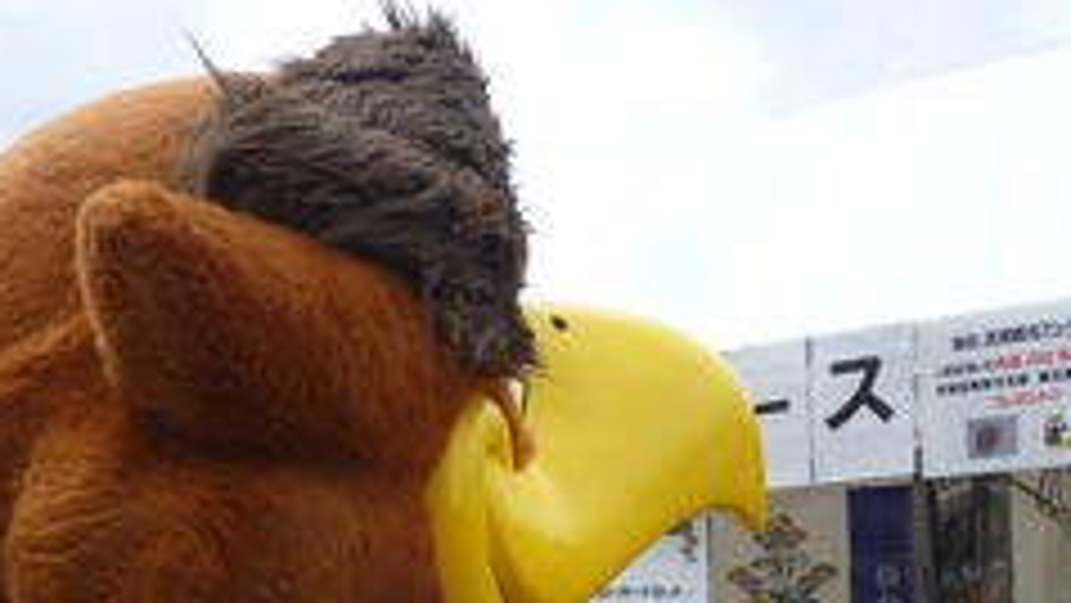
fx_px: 1363
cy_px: 664
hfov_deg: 42.8
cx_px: 490
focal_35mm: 48
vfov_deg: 23.4
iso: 80
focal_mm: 4.5
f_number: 3.3
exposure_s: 1/320
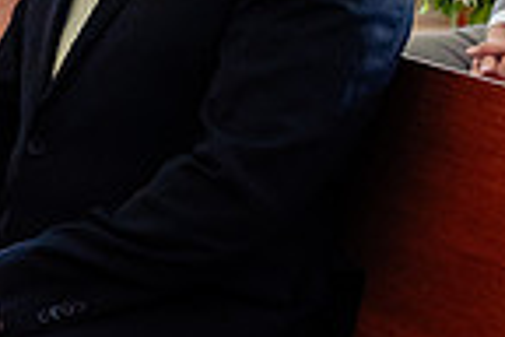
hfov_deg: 14.1
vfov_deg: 9.5
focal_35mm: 143
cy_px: -9
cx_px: 4
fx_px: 2006
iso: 2500
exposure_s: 1/160
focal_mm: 35
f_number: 4.5
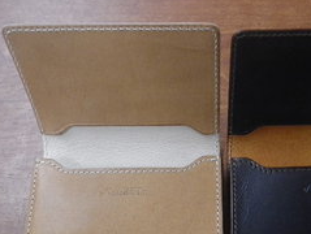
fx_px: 369
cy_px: 155
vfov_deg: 34.9
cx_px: 221
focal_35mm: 41
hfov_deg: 44.6
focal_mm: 5
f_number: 3.5
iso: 500
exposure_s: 1/50
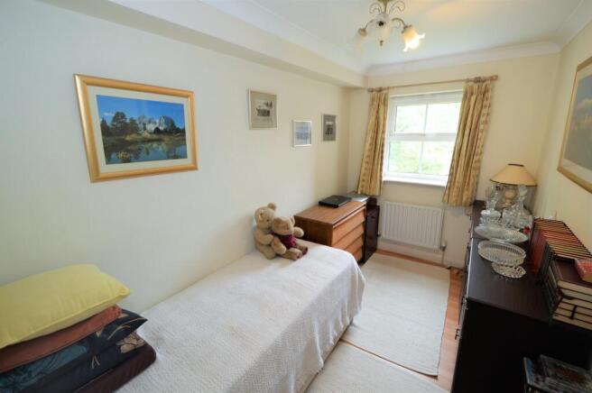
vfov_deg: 77.2
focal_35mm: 15
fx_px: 246
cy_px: 196
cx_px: 296
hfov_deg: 100.4
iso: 400
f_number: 4
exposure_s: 1/60
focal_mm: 10
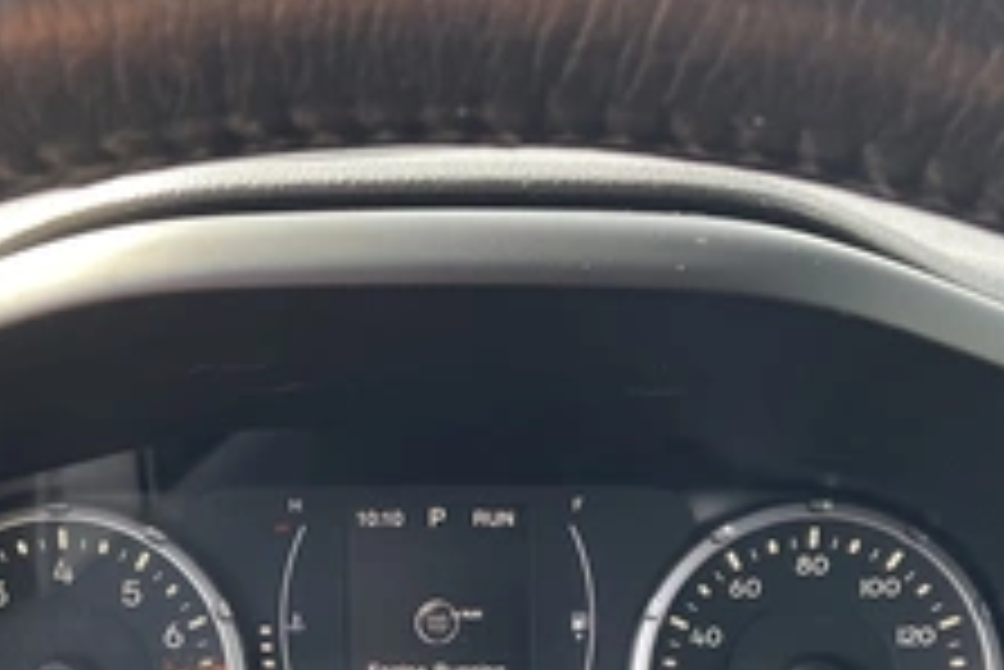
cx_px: 437
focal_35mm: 54
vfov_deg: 24.2
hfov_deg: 36.8
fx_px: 1507
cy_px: 643
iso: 50
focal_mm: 3
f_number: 1.8
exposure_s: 1/122
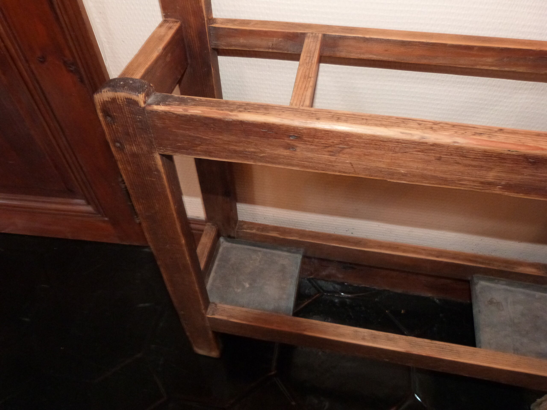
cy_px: 205
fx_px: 395
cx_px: 274
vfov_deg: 54.9
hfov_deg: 69.4
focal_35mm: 25
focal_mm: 4.5
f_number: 2.8
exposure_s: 1/13
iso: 400
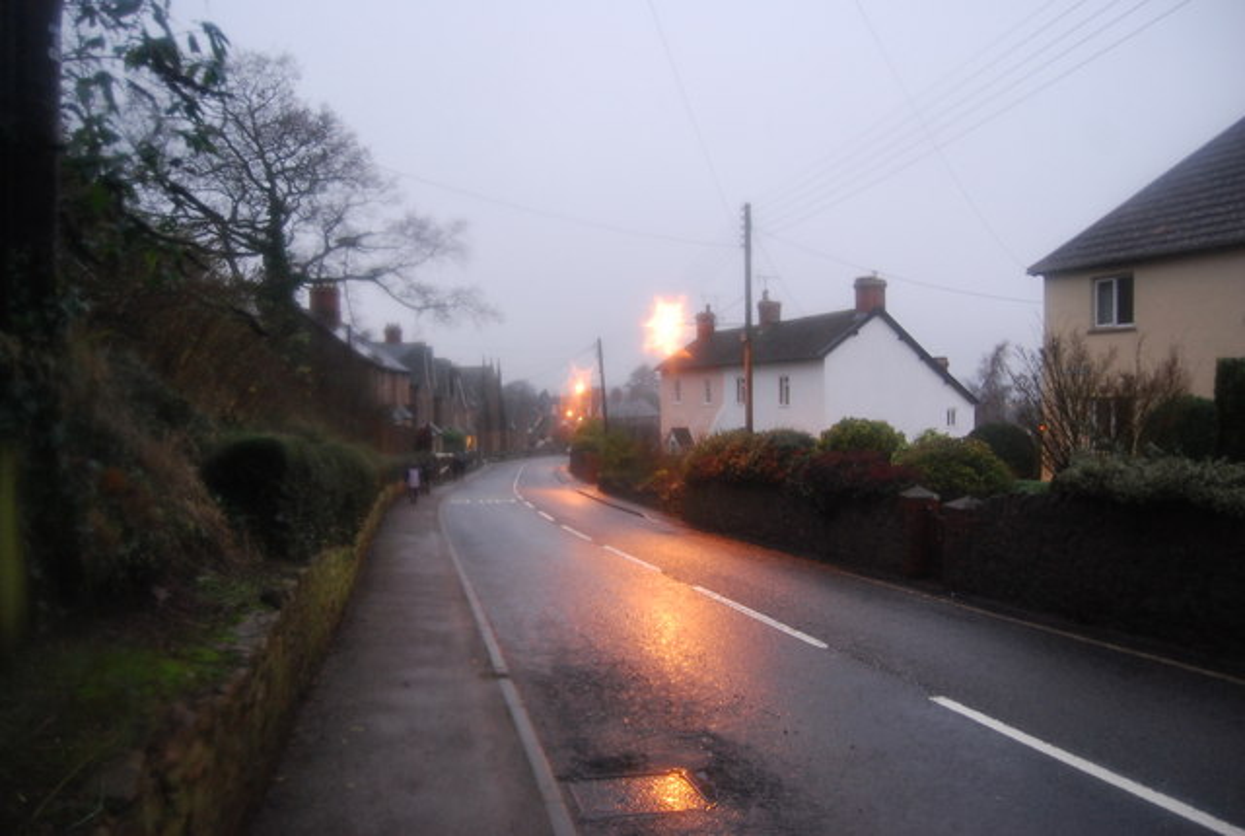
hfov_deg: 67.3
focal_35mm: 27
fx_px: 936
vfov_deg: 48.2
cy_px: 418
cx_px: 622
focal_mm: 18
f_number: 3.5
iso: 800
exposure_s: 1/8
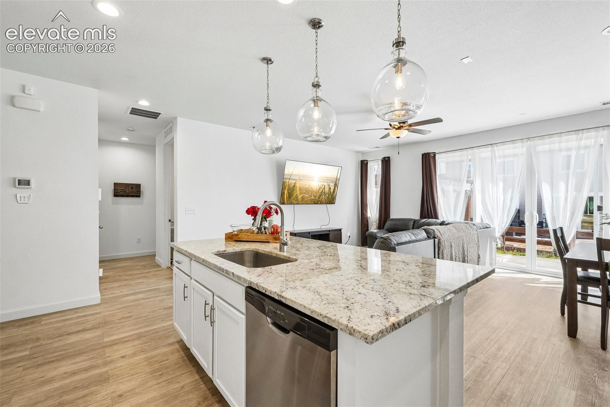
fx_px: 254
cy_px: 204
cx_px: 305
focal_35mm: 15
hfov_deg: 100.4
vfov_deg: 77.3
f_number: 8
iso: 800
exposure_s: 1/40
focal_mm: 10
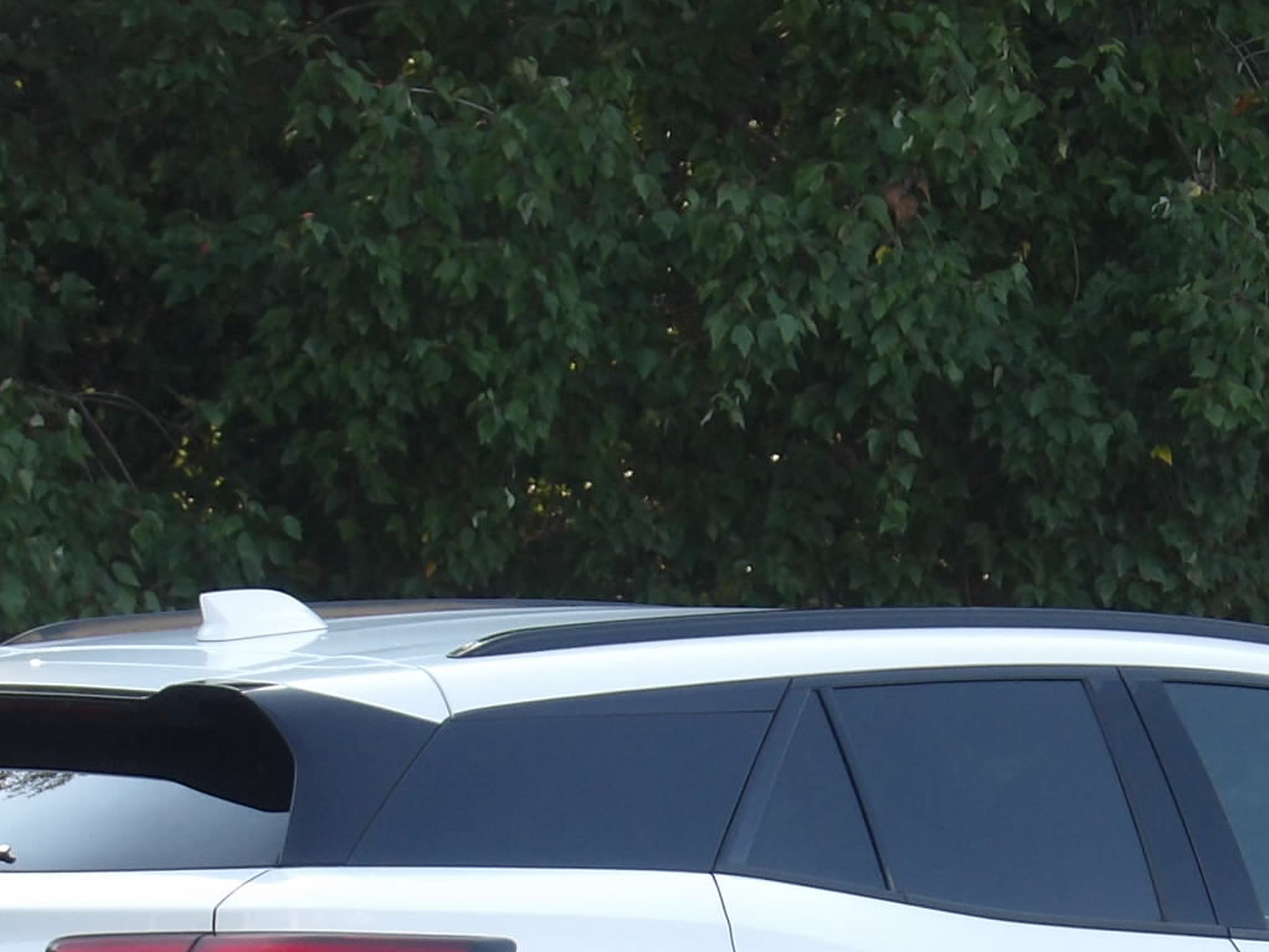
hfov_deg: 3.9
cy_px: 1113
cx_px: 894
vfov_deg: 3.0
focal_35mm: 502
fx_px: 18407
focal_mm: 35.6
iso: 100
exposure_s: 1/112
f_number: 4.5
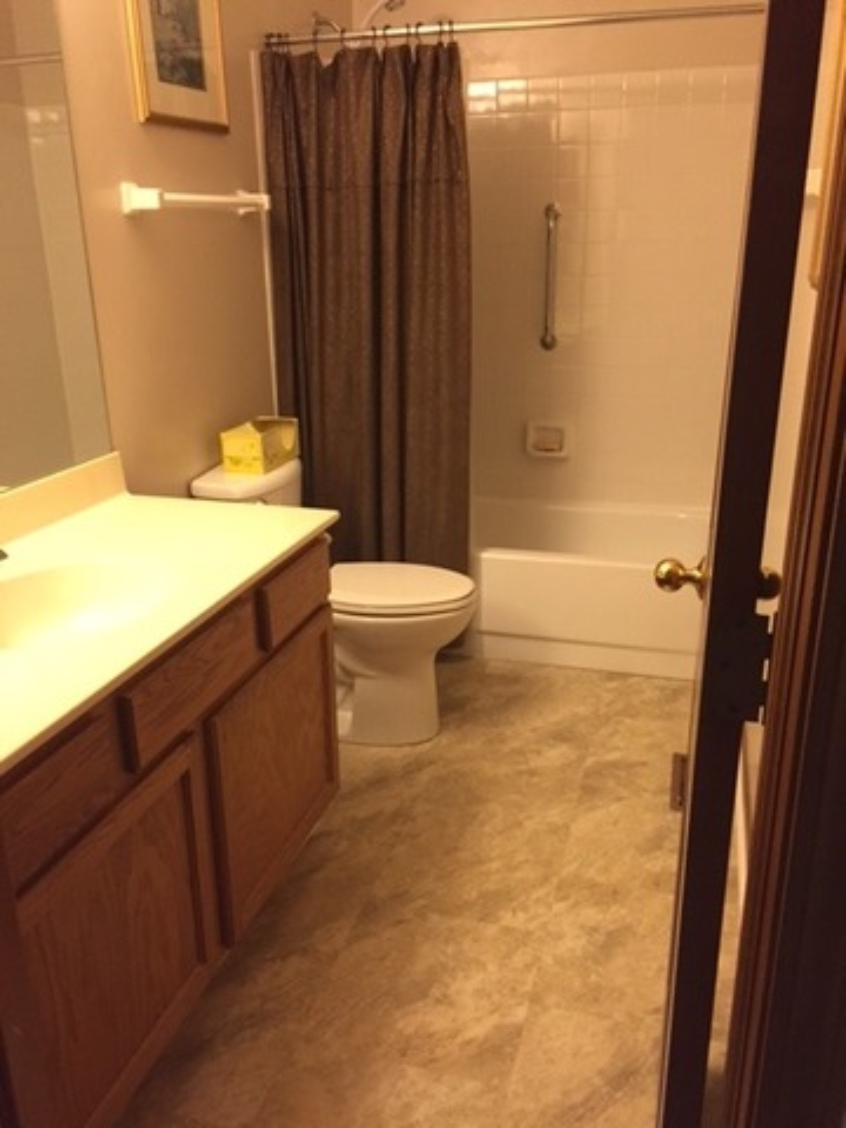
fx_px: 945
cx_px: 423
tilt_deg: -18.7
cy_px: 564
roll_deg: +2.0
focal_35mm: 29
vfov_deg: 61.7
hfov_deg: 48.2
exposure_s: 1/30
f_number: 2.2
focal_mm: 4.15
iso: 160
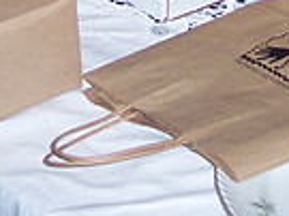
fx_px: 1401
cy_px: -219
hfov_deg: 11.7
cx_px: 218
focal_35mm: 168
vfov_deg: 8.4
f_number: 2.8
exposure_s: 1/60
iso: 140
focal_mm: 8
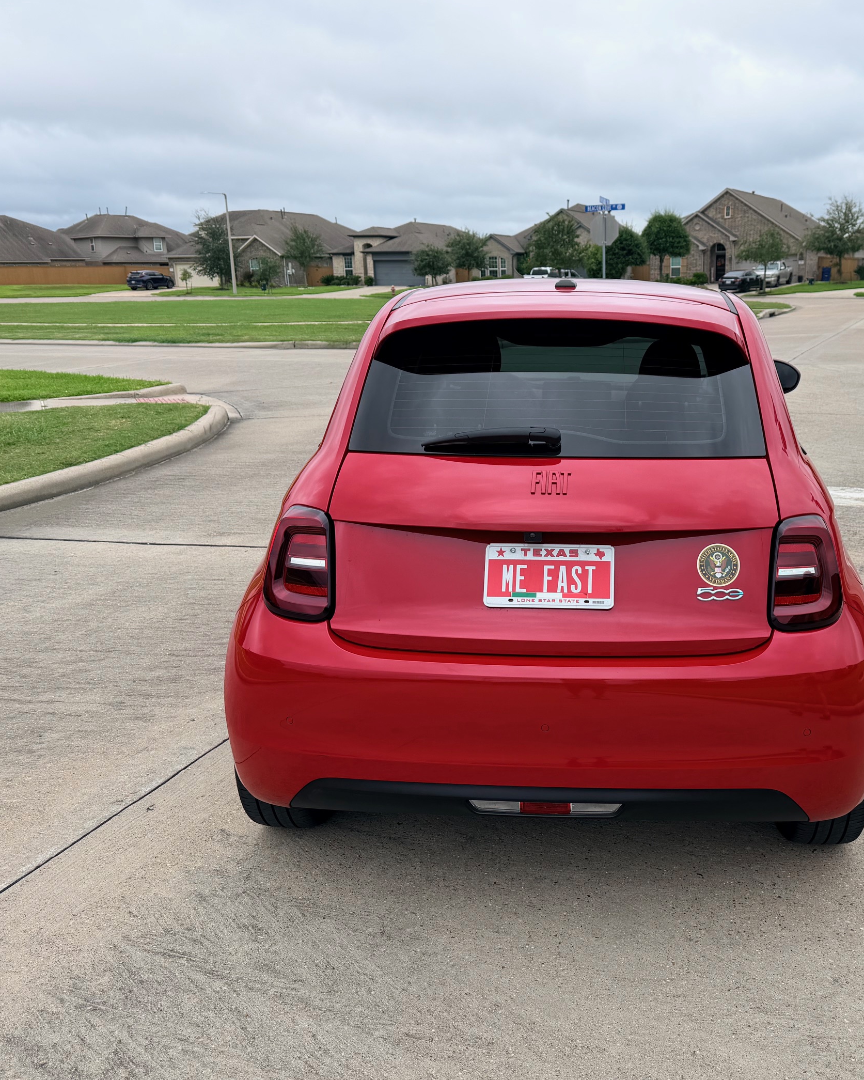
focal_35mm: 32
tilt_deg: -13.8
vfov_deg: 55.7
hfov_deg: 45.2
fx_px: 1023
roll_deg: +0.9
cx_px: 570
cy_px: 531
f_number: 1.78
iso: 80
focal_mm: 6.76
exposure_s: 1/1553
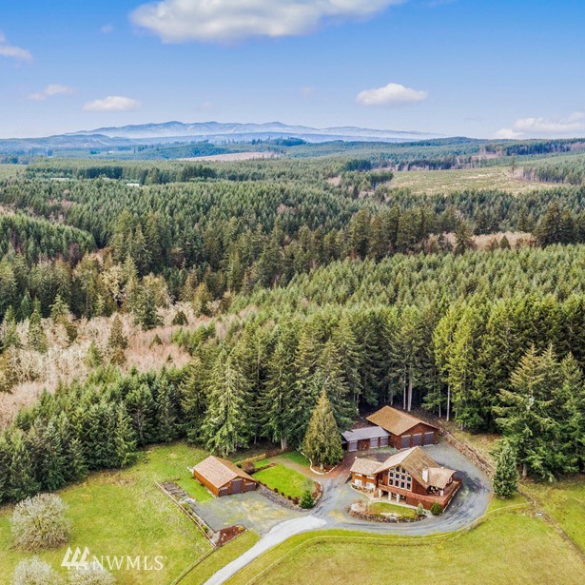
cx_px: 114
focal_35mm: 42
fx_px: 803
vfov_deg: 39.9
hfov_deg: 38.5
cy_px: 251
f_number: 7.1
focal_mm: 10.26
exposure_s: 1/200
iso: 400
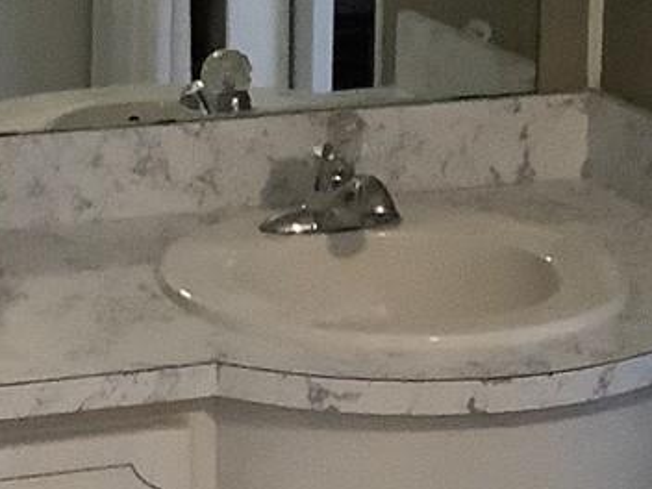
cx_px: 104
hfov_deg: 13.9
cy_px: -76
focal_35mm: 141
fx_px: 2656
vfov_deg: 10.4
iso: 320
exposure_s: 1/40
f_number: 2.4
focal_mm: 3.3
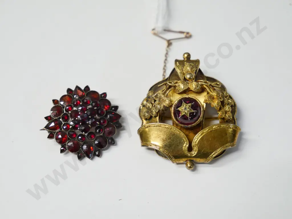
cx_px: 146
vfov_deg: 17.6
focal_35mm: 84
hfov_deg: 23.3
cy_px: 110
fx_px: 709
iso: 1600
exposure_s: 1/80
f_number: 5.5
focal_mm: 42
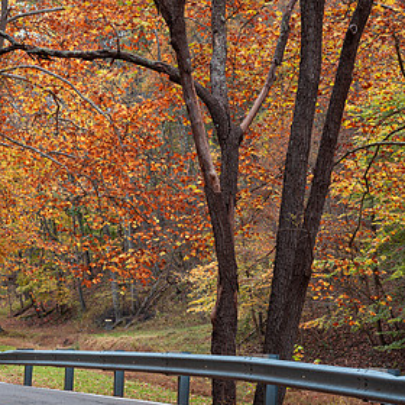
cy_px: 185
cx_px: 0
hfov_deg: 13.6
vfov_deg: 13.8
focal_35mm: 126
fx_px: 1668
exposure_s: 1/2.5
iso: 64
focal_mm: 70
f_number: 13
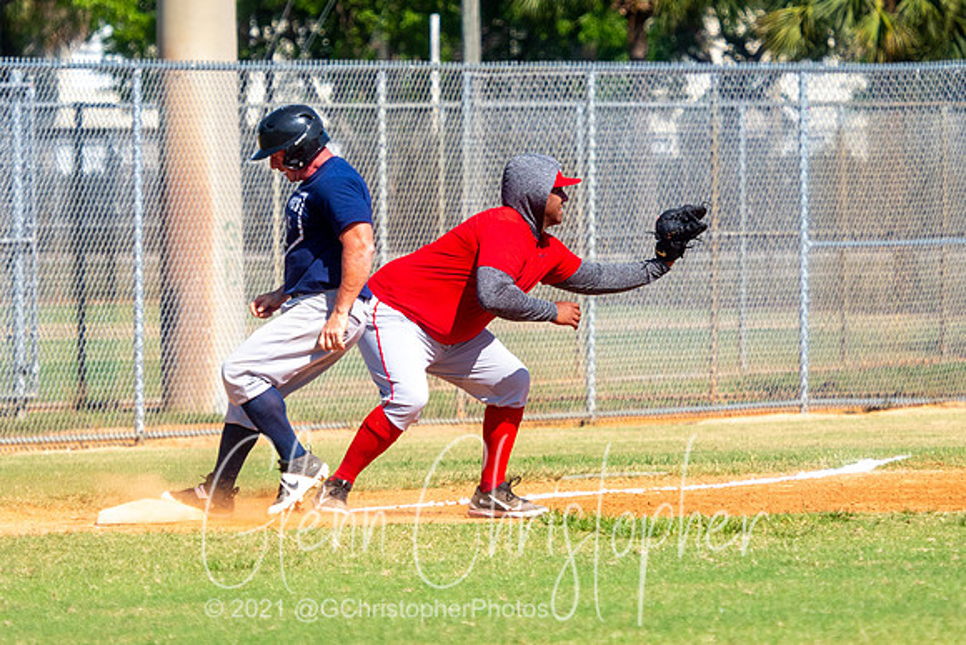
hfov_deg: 4.5
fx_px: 12403
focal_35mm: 462
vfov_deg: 3.0
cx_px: 436
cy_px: 301
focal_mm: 155
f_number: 4
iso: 200
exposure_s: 1/2000
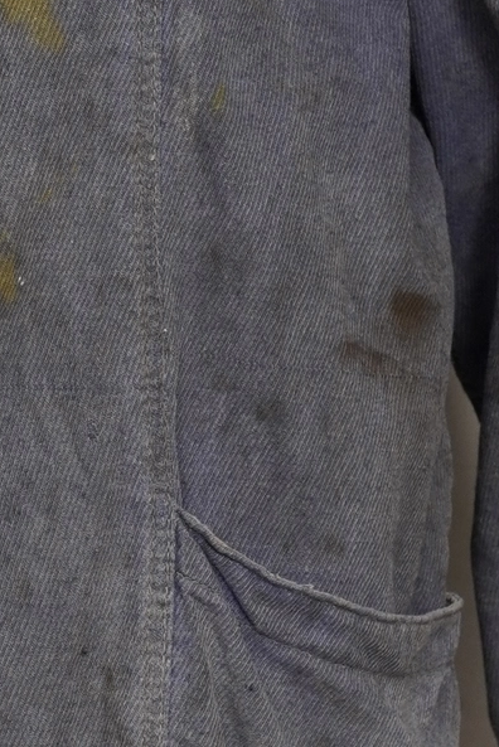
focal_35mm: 233
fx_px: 4838
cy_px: 173
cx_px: -250
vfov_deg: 8.8
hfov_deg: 5.8
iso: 250
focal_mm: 32
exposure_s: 1/20
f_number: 6.3
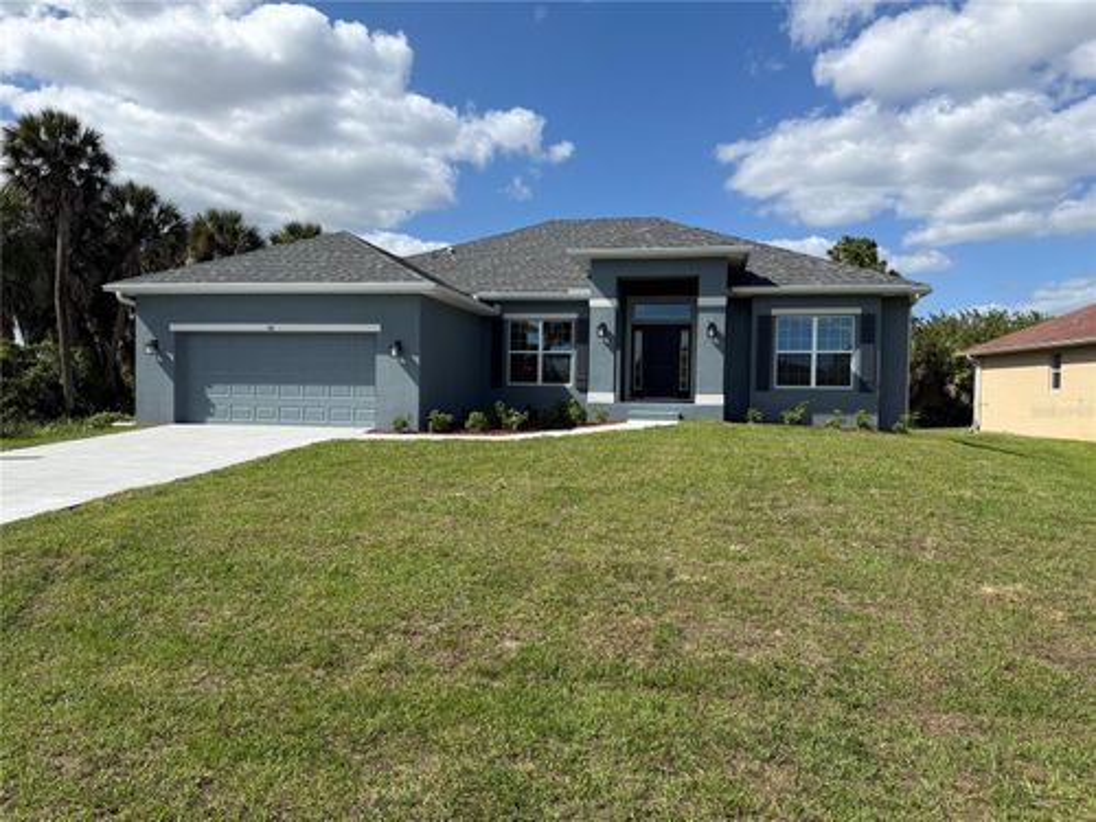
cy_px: 411
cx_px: 548
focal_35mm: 24
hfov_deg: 71.6
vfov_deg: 56.8
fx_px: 760
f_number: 1.78
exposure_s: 1/4975
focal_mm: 6.76
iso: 80
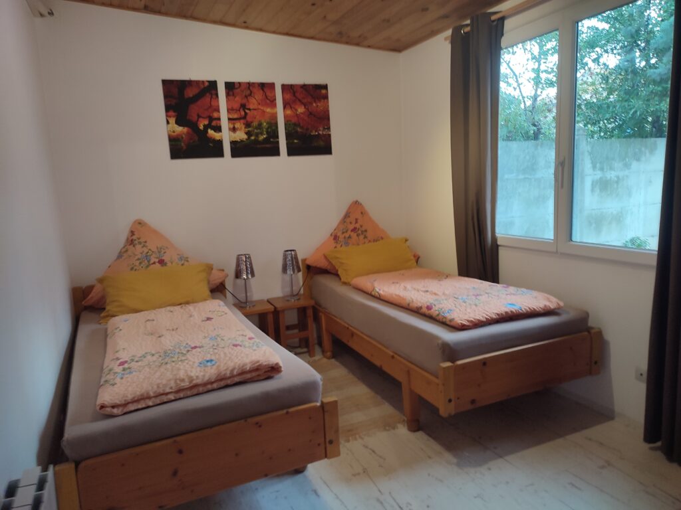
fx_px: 492
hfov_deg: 69.4
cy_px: 255
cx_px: 340
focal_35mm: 25
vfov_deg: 54.9
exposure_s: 1/20
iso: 263
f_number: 1.9
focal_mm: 6.04
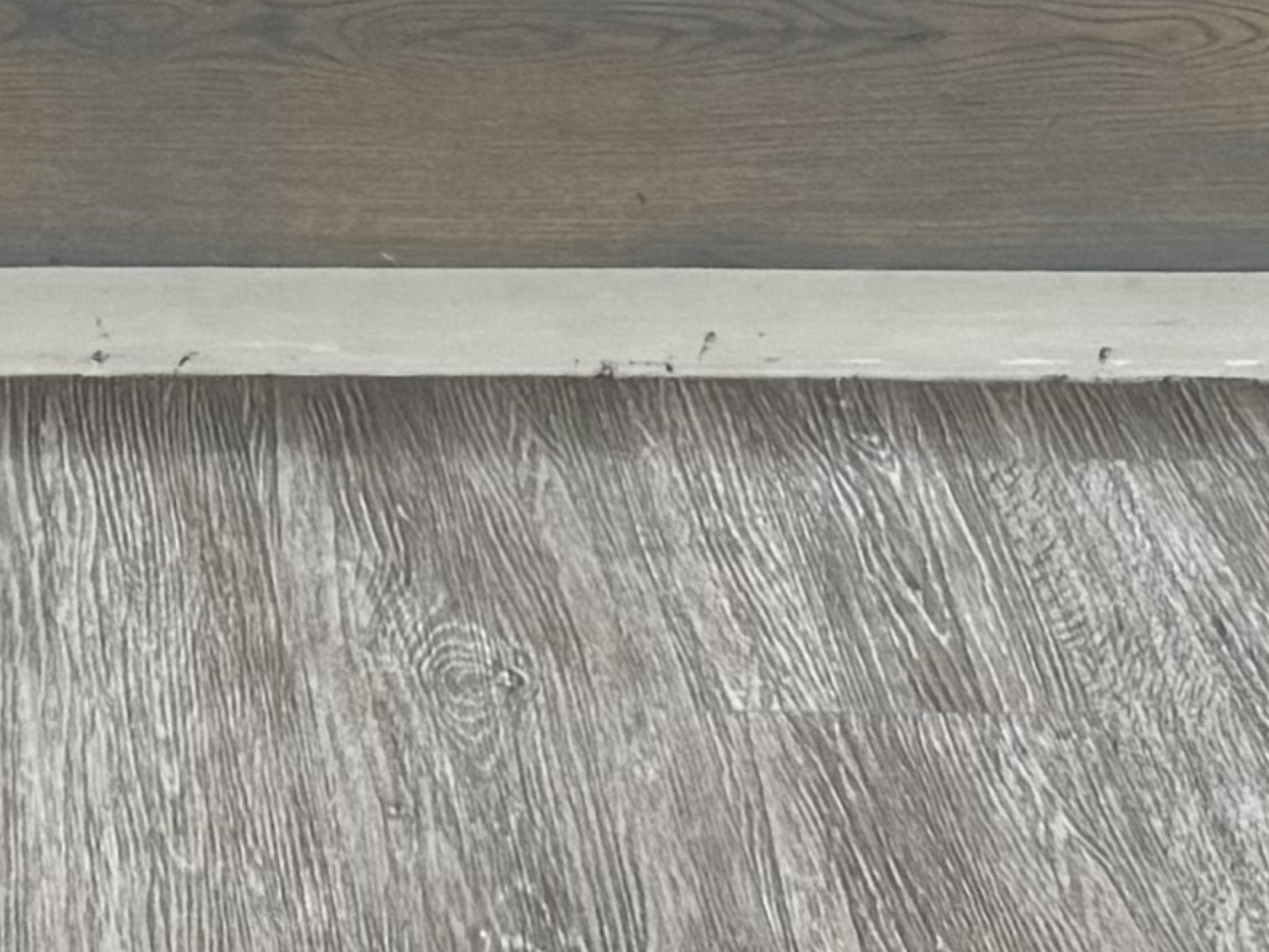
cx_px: -104
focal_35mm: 173
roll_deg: -0.3
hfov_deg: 11.3
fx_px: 6342
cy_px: -1590
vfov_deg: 7.8
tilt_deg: -3.8
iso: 160
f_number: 1.78
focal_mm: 6.76
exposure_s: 1/60
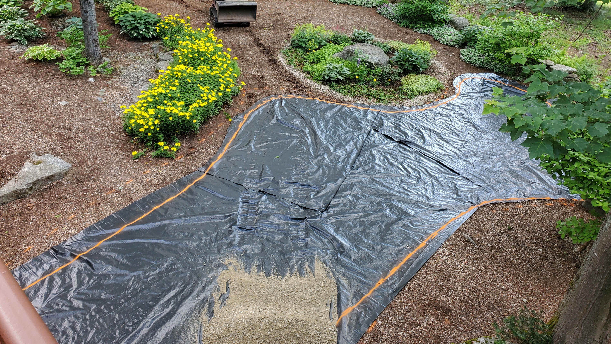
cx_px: 301
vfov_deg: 39.8
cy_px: 124
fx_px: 470
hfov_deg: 66.1
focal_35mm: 29
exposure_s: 1/120
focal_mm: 4.3
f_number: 2.4
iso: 80
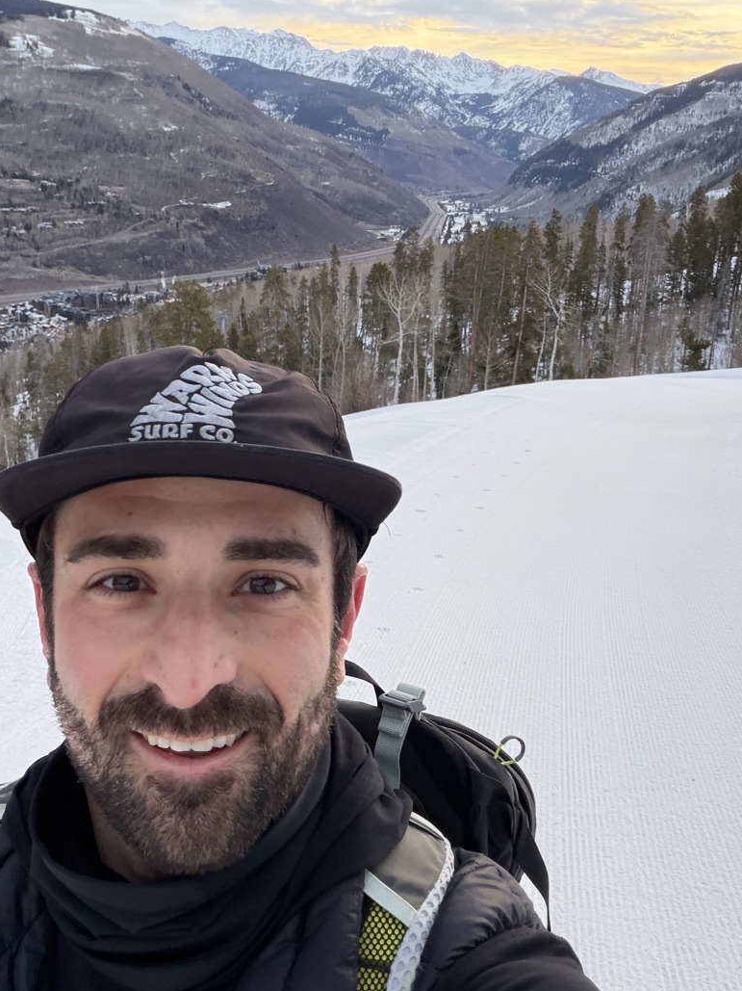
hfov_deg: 40.6
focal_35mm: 35
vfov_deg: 52.6
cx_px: 404
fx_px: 1001
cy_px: 510
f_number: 1.9
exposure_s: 1/60
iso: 100
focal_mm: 2.71
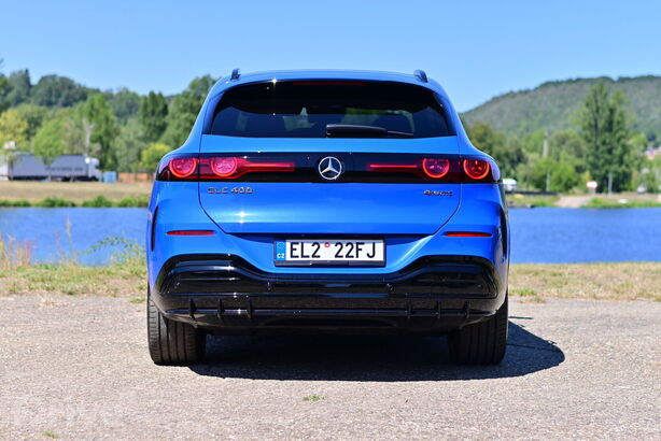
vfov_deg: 18.2
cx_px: 330
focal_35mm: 75
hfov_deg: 27.0
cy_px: 220
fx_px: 1378
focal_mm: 50
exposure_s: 1/3200
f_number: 2.5
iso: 100
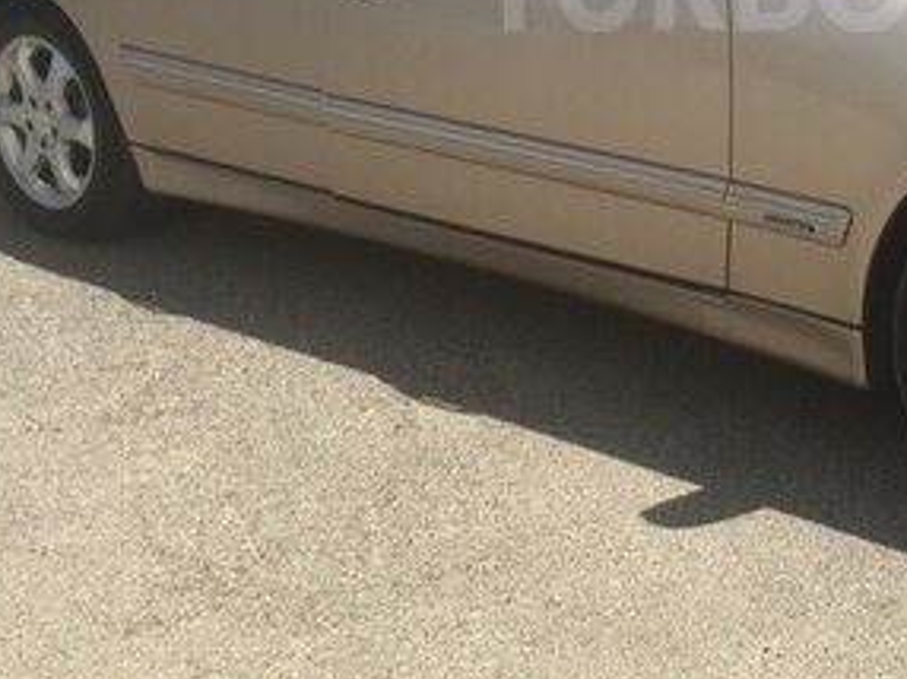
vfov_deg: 21.1
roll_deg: -1.8
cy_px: -17
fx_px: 1754
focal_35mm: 67
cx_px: 802
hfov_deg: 28.0
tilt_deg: -10.5
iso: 32
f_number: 2.2
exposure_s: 1/1980
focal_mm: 4.15
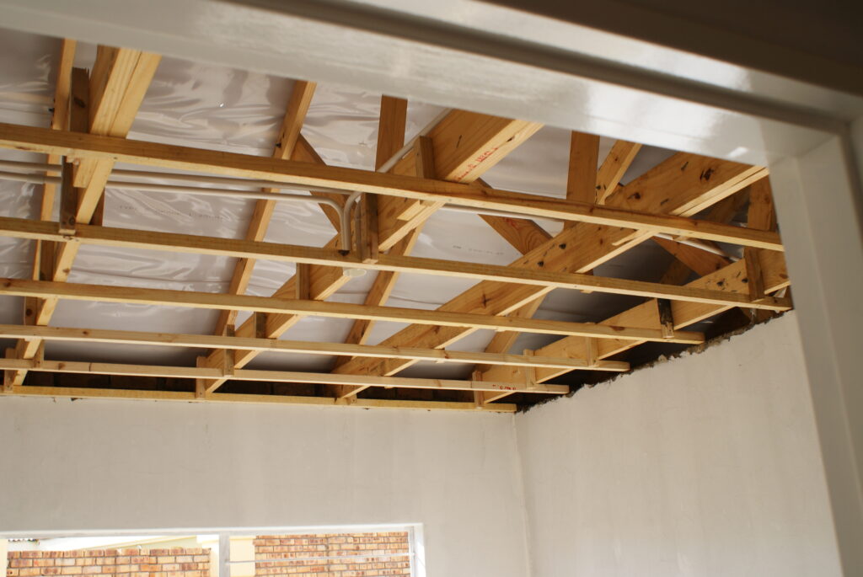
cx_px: 432
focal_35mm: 39
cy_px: 288
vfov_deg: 34.3
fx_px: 936
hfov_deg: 49.5
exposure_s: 1/60
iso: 100
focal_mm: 26
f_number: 6.3
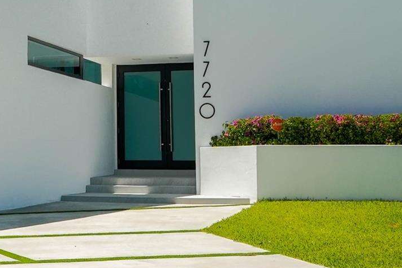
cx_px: 49
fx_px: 904
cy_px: 7
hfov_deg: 24.4
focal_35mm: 81
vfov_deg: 16.5
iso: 640
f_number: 5
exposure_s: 1/400
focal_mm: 24
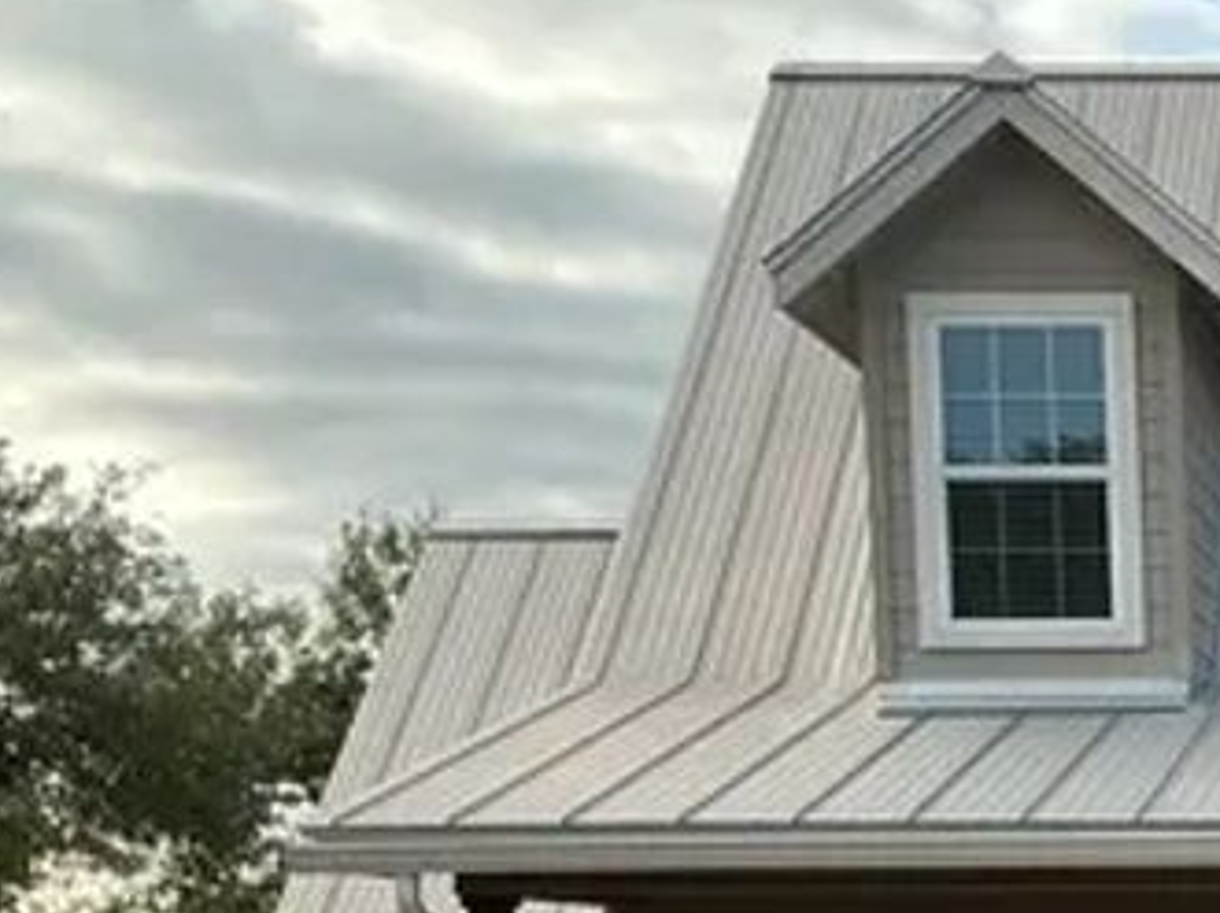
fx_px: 3170
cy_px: 1161
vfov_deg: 15.6
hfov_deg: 19.2
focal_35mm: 90
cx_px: 1808
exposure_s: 1/842
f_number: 1.8
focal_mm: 3
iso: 25
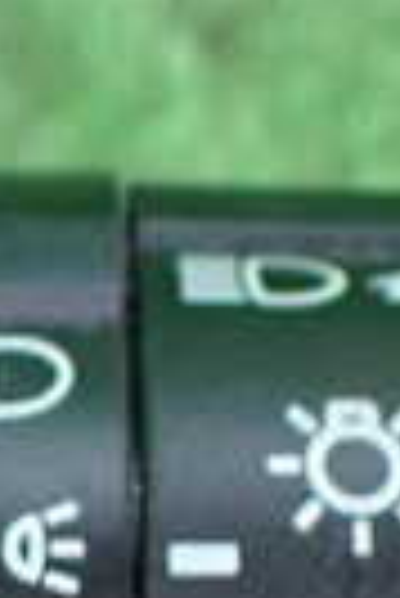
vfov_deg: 14.3
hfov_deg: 9.4
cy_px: 598
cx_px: -288
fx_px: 2344
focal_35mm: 141
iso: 800
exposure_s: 1/30
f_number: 2.3
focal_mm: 5.4
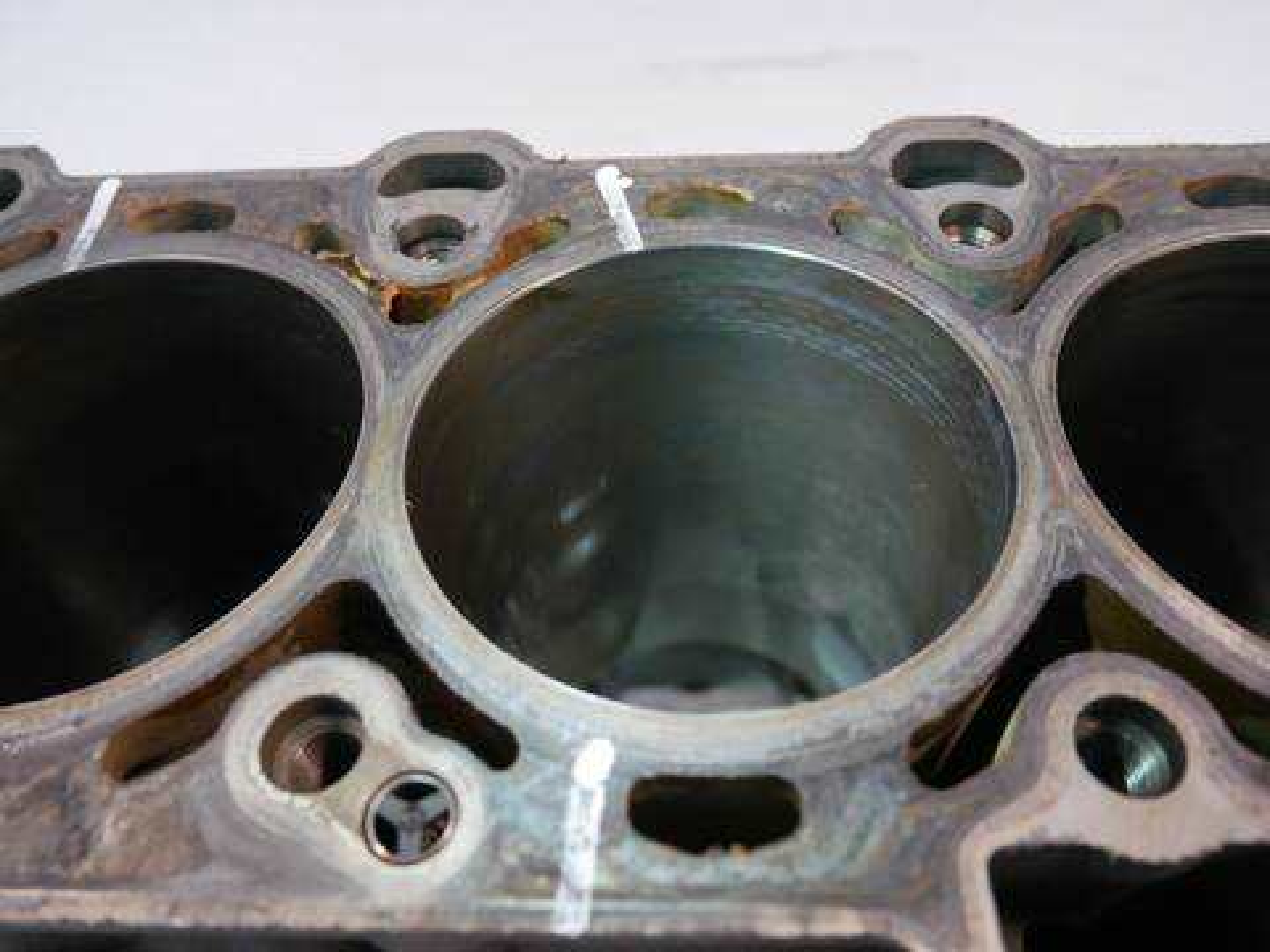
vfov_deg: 53.1
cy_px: 476
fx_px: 954
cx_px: 635
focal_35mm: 26
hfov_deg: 67.3
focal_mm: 13
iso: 800
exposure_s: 1/60
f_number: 3.6
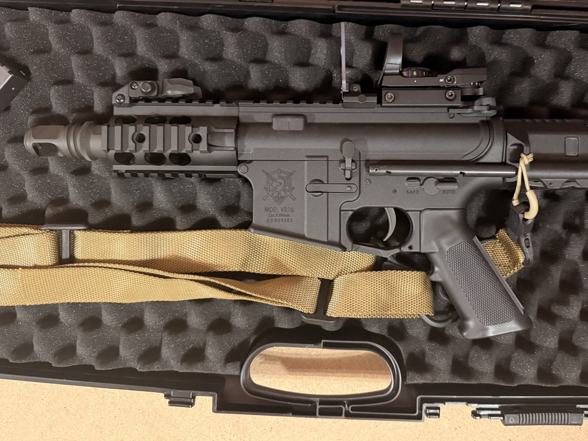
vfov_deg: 46.6
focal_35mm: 30
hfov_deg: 59.5
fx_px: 510
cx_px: 350
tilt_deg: -89.9
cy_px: 186
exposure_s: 1/30
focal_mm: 6.76
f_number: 1.78
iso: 1000
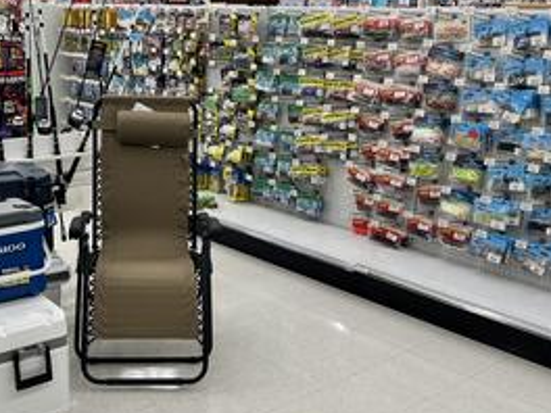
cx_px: 176
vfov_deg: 31.5
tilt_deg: -16.0
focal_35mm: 46
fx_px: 732
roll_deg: -1.1
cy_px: 206
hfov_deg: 40.6
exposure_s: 1/144
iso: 40
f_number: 1.5
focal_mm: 5.7
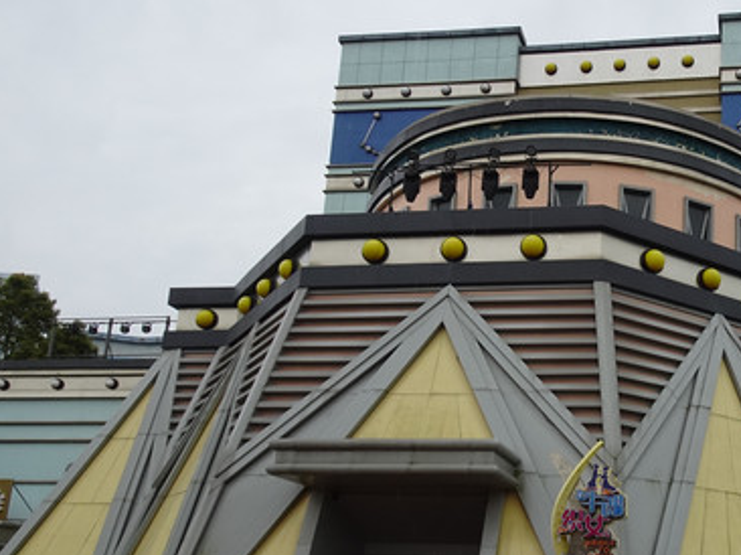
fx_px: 898
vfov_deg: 33.7
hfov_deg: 41.9
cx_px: 640
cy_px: 405
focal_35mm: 42
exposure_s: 1/250
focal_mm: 4.25
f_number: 3.5
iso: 80
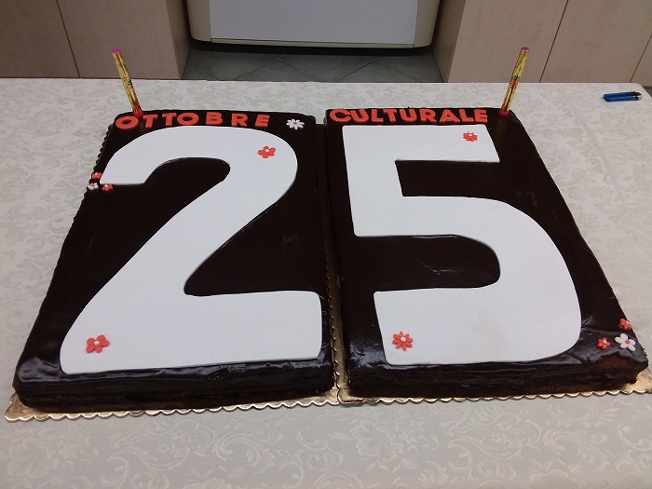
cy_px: 244
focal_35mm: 27
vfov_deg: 51.4
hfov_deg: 65.3
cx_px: 326
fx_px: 509
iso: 80
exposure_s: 1/100
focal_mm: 2.91
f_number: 1.9
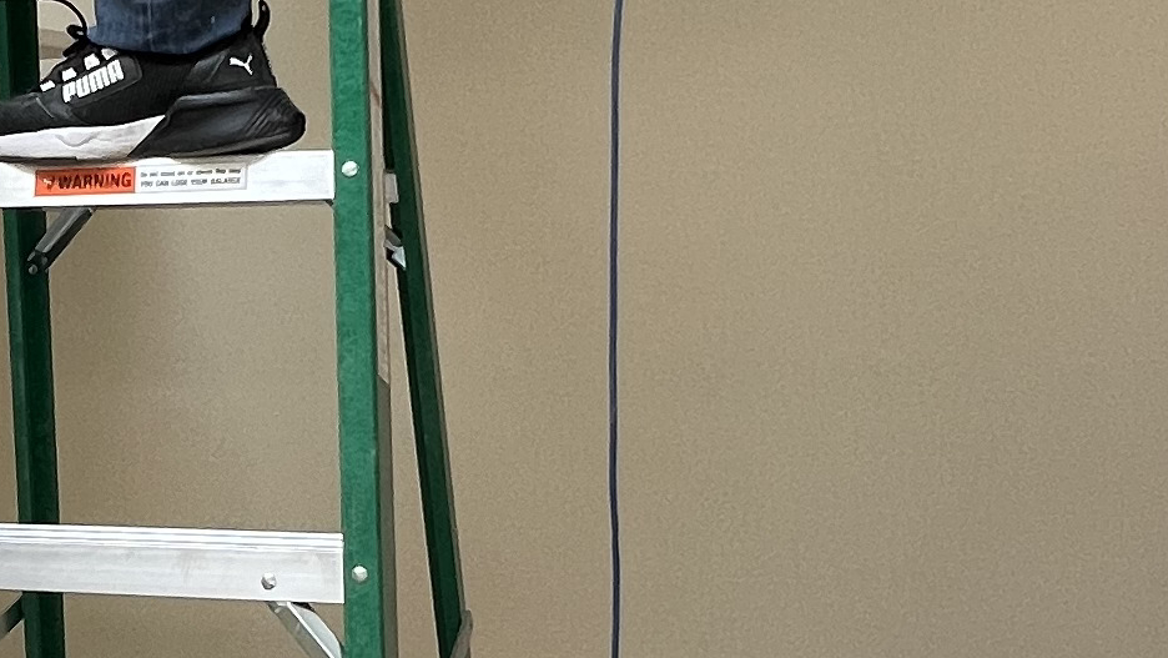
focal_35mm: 61
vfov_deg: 19.7
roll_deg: +2.9
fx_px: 1890
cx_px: -9
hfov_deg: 31.6
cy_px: 370
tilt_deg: -4.5
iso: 125
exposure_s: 1/60
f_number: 1.8
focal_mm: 1.57
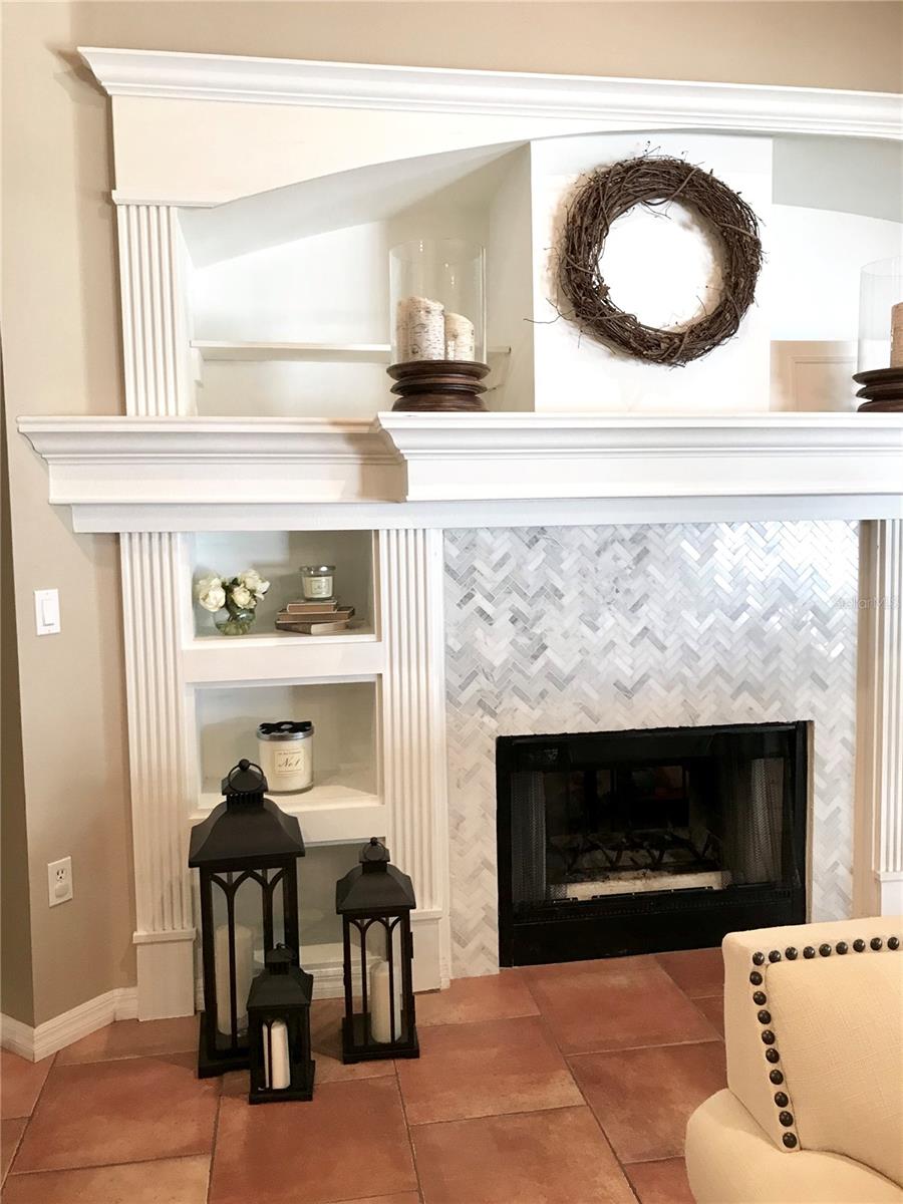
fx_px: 974
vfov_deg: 63.4
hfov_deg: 49.7
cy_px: 602
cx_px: 452
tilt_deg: -4.7
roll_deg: +1.7
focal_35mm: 28
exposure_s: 1/20
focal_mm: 3.99
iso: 32
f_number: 1.8
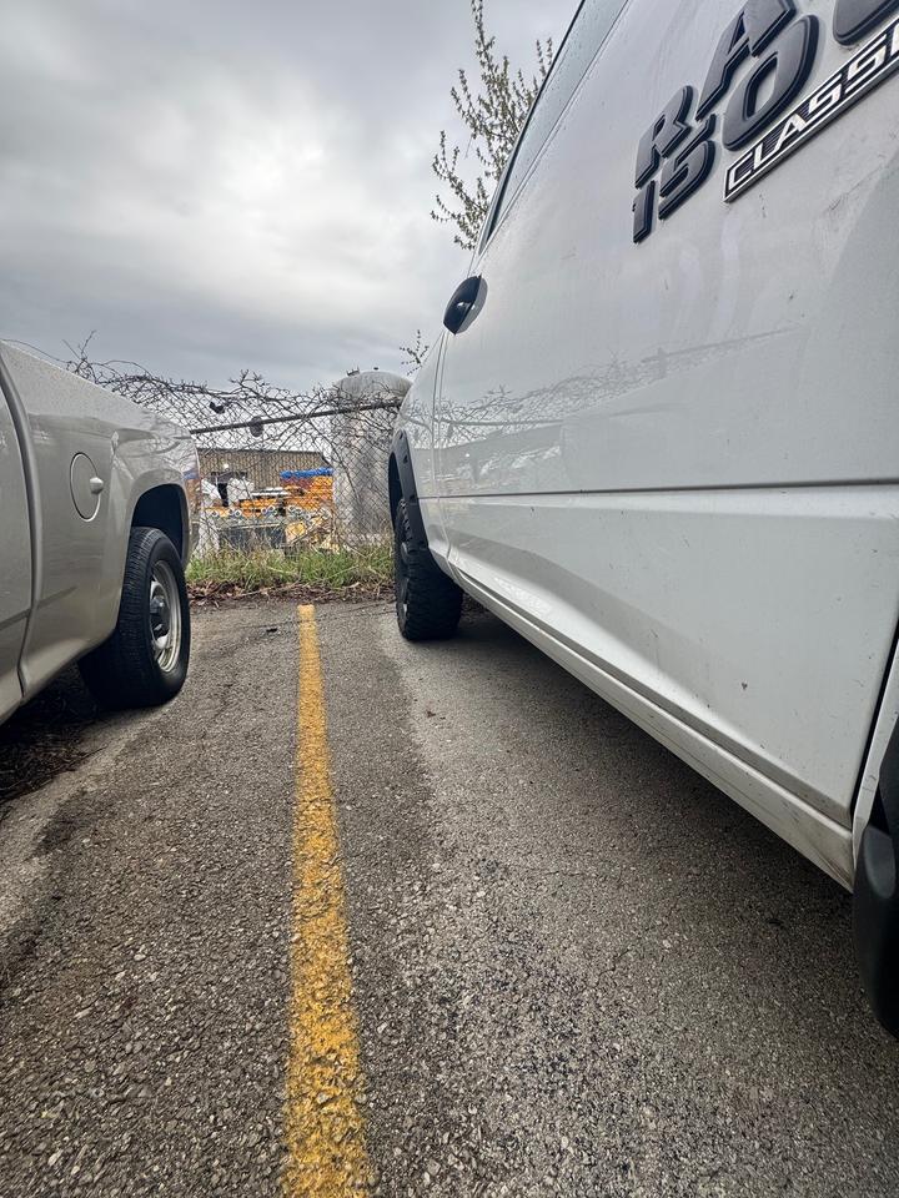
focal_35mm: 14
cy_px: 599
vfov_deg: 102.1
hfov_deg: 85.7
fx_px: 485
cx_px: 450
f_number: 2.2
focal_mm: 2.22
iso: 40
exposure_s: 1/331
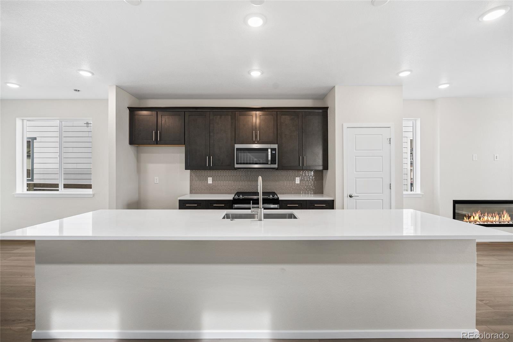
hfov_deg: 96.7
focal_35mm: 16
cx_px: 256
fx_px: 228
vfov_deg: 73.8
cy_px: 171
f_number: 8
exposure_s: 1/5
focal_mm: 16
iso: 200
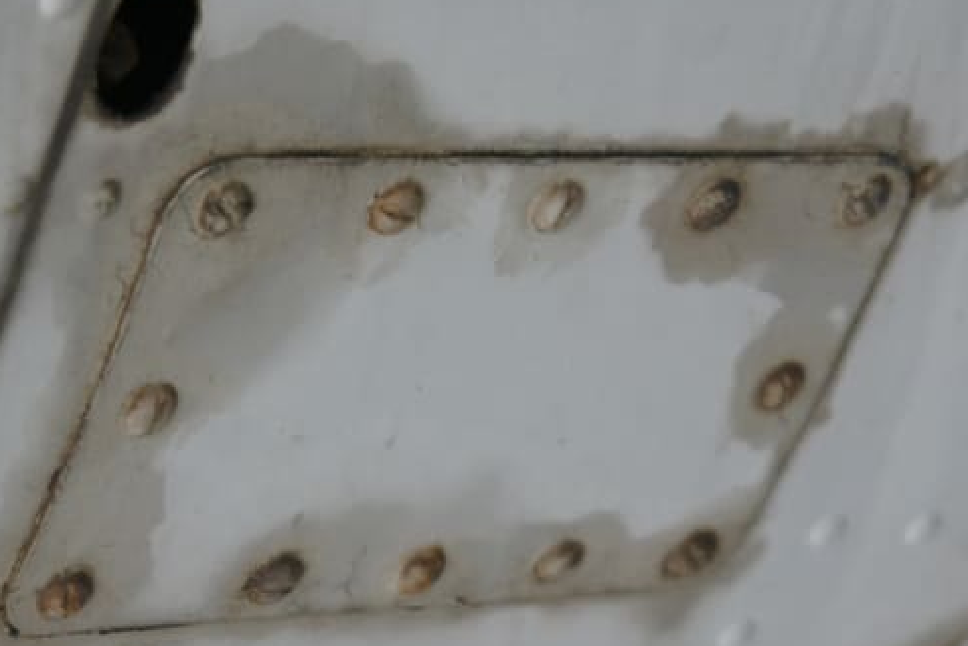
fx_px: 5271
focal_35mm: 196
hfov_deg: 10.5
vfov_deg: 7.0
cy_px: 272
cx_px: 367
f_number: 5.6
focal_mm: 100
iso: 800
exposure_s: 1/60
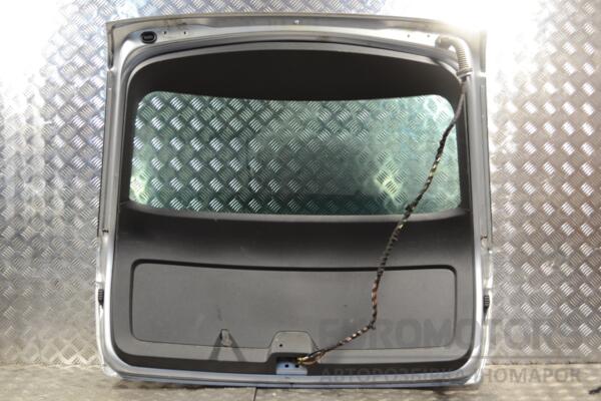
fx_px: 801
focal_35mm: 48
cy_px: 200
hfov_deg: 41.1
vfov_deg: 28.1
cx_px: 300
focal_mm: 32
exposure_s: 1/30
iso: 280
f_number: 4.8
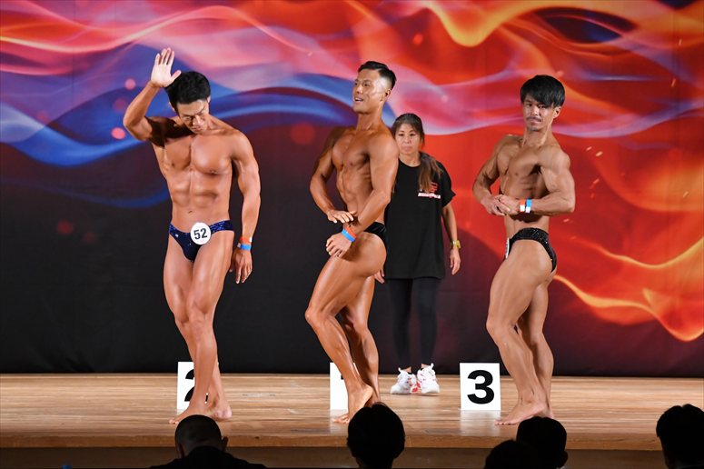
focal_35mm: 202
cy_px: 234
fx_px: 3948
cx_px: 352
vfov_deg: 6.8
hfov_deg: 10.2
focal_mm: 135
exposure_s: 1/400
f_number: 5.6
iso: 4000
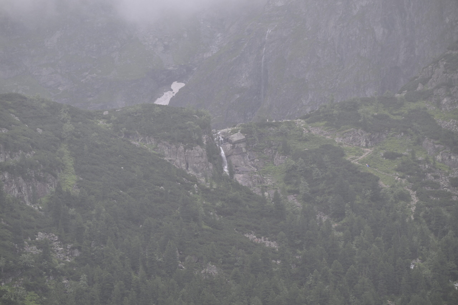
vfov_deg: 7.6
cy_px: 152
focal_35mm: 180
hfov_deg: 11.4
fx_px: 2290
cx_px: 229
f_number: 5.6
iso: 110
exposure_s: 1/200
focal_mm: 180
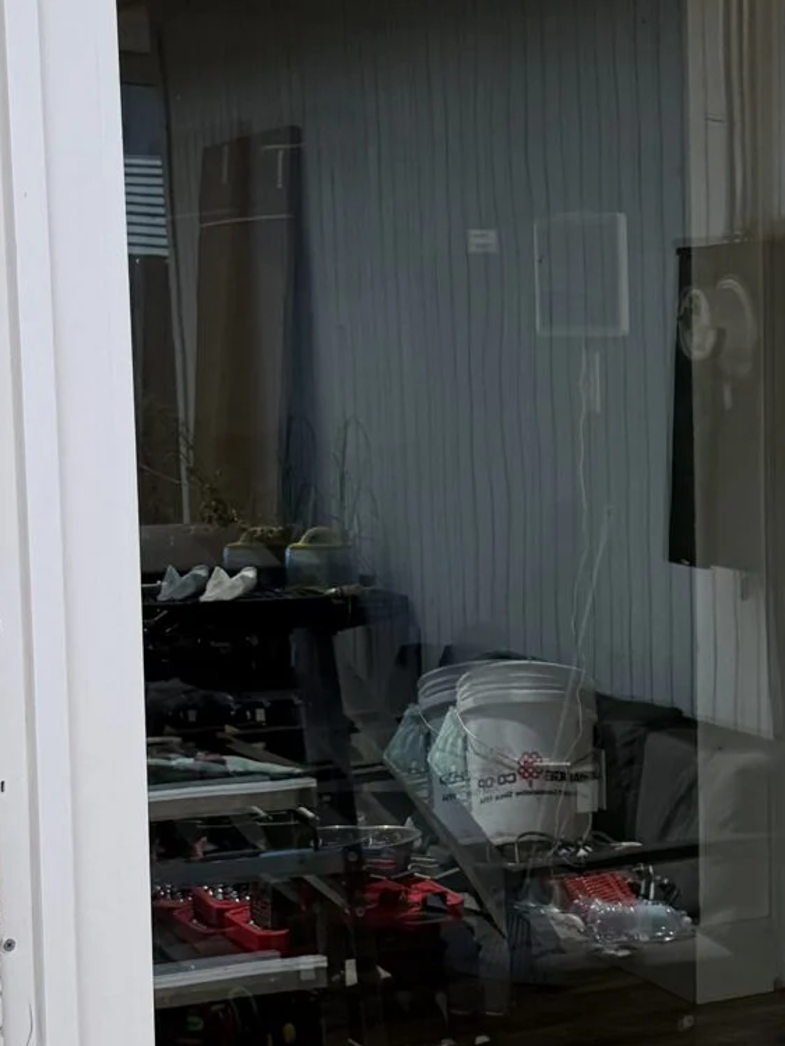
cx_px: 888
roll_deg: +1.5
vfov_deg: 23.8
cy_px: 557
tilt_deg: -6.1
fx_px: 2479
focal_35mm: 82
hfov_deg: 17.3
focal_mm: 6.76
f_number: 1.78
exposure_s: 1/4405
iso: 100
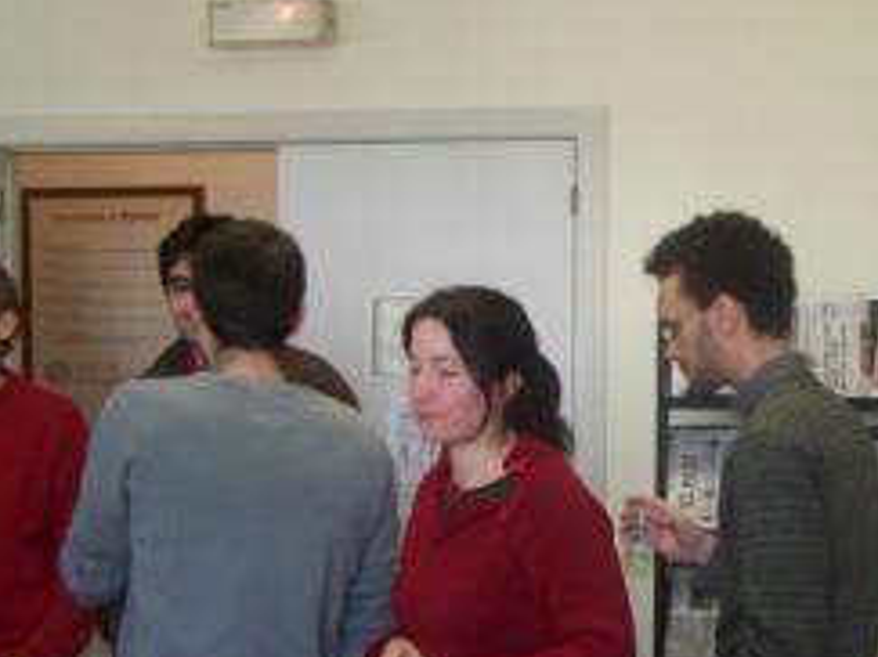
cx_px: 679
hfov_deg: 27.3
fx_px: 1775
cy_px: 422
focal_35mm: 70
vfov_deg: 20.9
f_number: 2.8
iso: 200
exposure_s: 1/60
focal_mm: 6.3
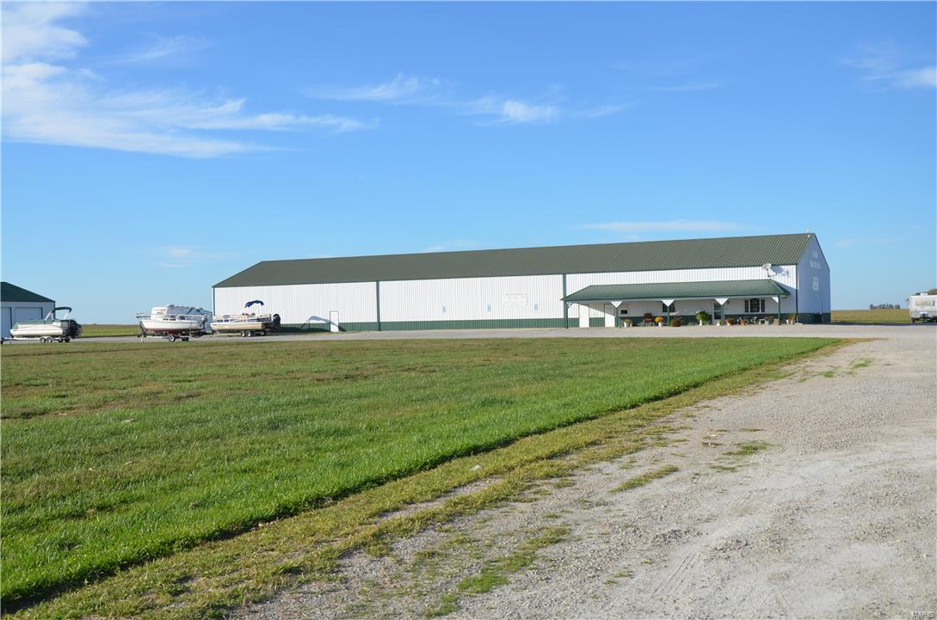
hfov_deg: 43.7
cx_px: 468
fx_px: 1169
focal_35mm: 45
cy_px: 310
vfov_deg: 29.7
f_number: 8
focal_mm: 30
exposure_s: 1/250
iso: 100
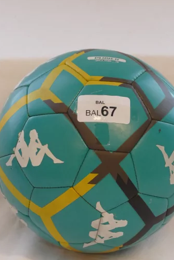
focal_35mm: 220
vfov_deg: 9.4
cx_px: 93
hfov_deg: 6.2
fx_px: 1594
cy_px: 129
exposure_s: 1/80
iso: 640
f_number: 3.9
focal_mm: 50.69
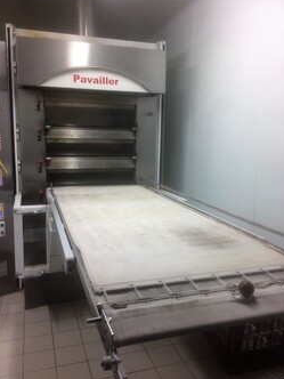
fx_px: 339
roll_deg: -0.1
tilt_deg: -7.2
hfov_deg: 45.4
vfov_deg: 58.4
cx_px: 149
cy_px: 191
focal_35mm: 31
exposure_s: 1/33
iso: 64
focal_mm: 4.15
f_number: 2.2
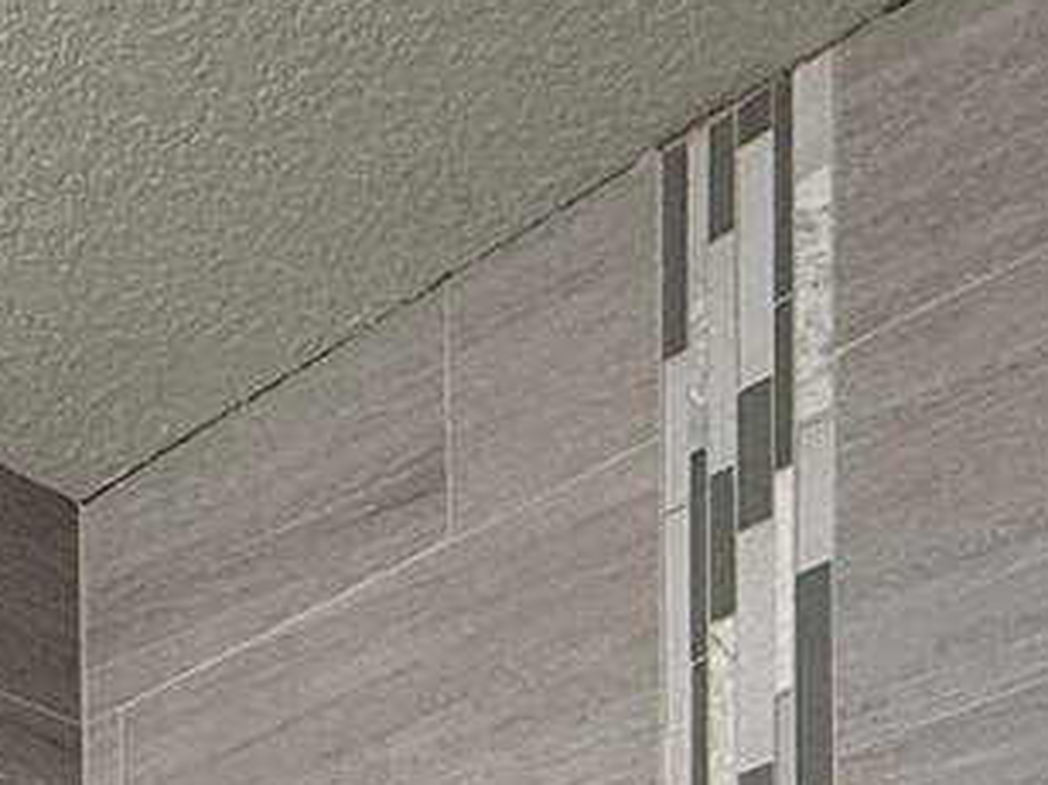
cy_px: 1758
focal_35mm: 73
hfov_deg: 25.0
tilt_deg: -0.4
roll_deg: +0.7
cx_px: -79
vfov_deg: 14.7
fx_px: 2209
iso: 320
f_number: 2.2
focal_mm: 2.22
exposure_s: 1/120
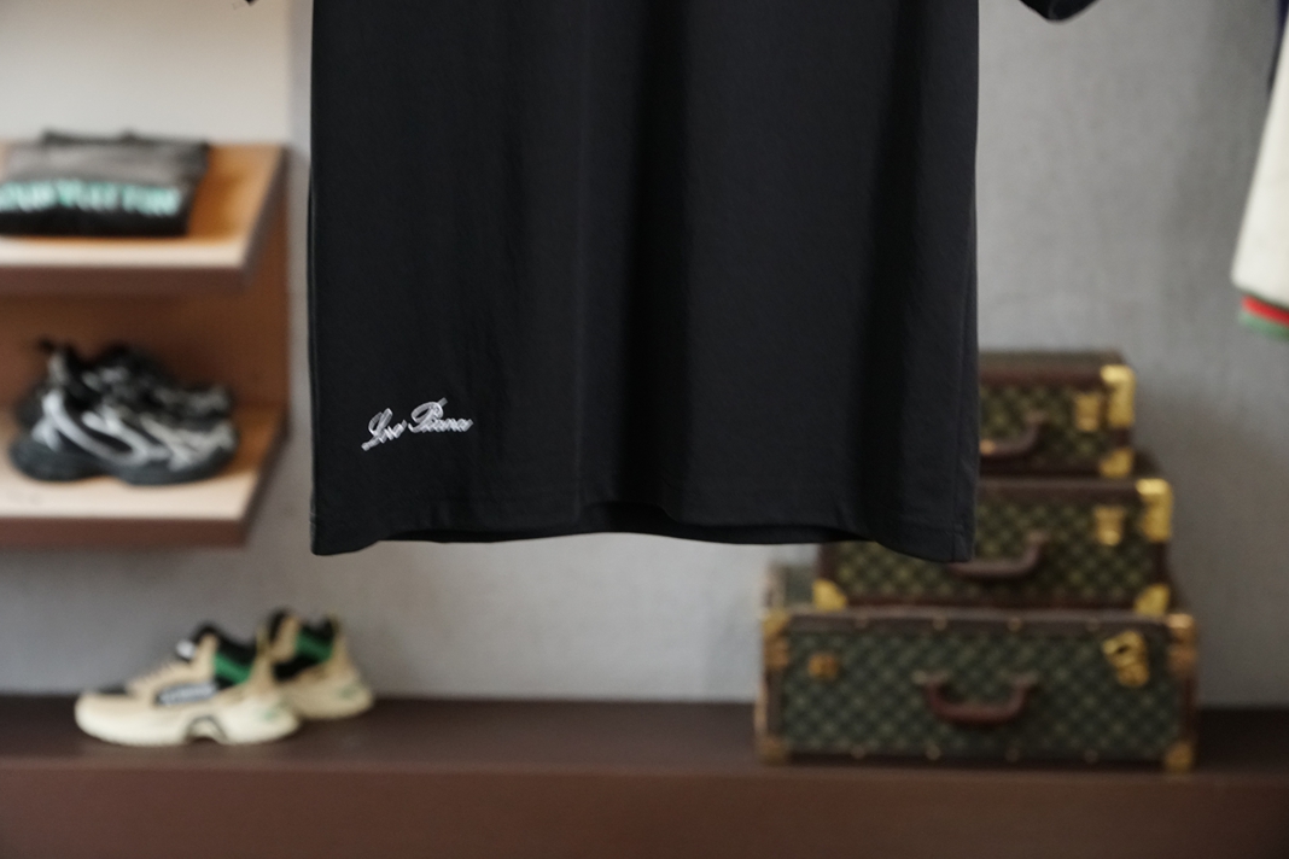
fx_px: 3205
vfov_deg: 15.3
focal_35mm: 90
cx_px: 641
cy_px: 427
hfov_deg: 22.7
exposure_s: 1/60
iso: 1600
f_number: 4
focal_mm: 59
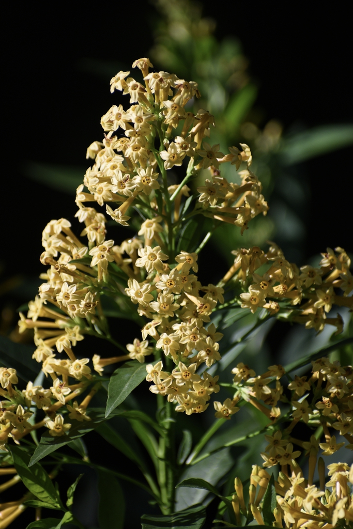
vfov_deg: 5.1
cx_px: 176
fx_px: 5954
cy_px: 264
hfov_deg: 3.4
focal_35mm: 405
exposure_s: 1/800
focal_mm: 270
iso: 220
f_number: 6
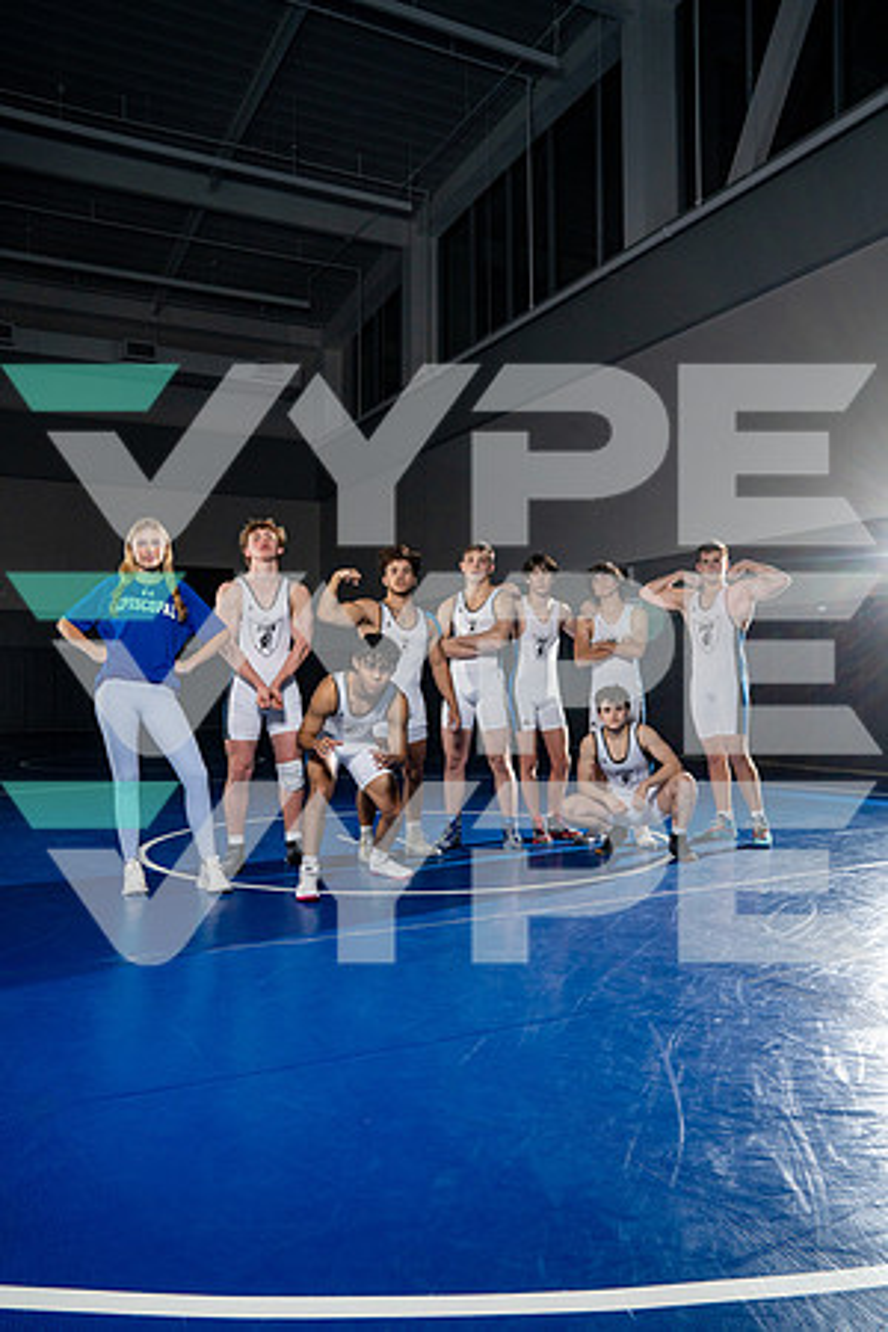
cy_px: 666
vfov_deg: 67.4
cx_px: 444
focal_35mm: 27
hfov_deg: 47.9
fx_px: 999
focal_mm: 27
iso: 500
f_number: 8
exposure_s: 1/125
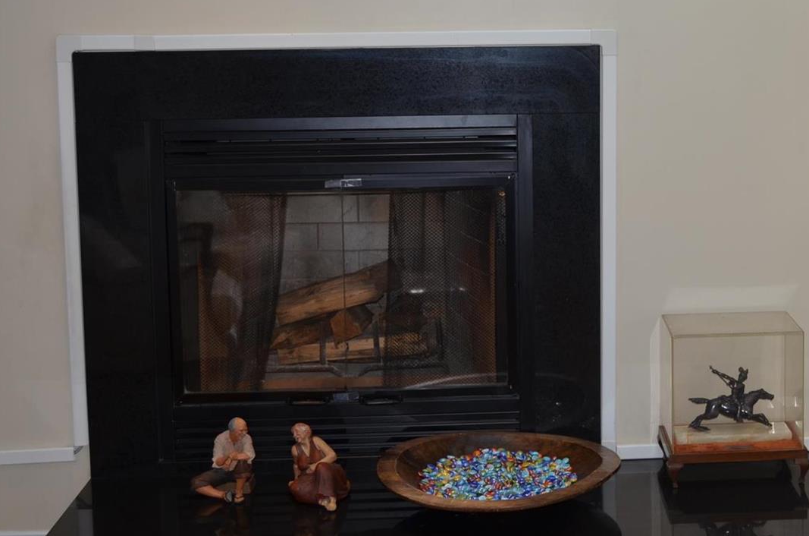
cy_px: 143
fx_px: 1412
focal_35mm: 63
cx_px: 589
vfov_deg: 21.3
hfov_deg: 31.5
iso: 200
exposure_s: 1/125
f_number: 5.6
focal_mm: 28
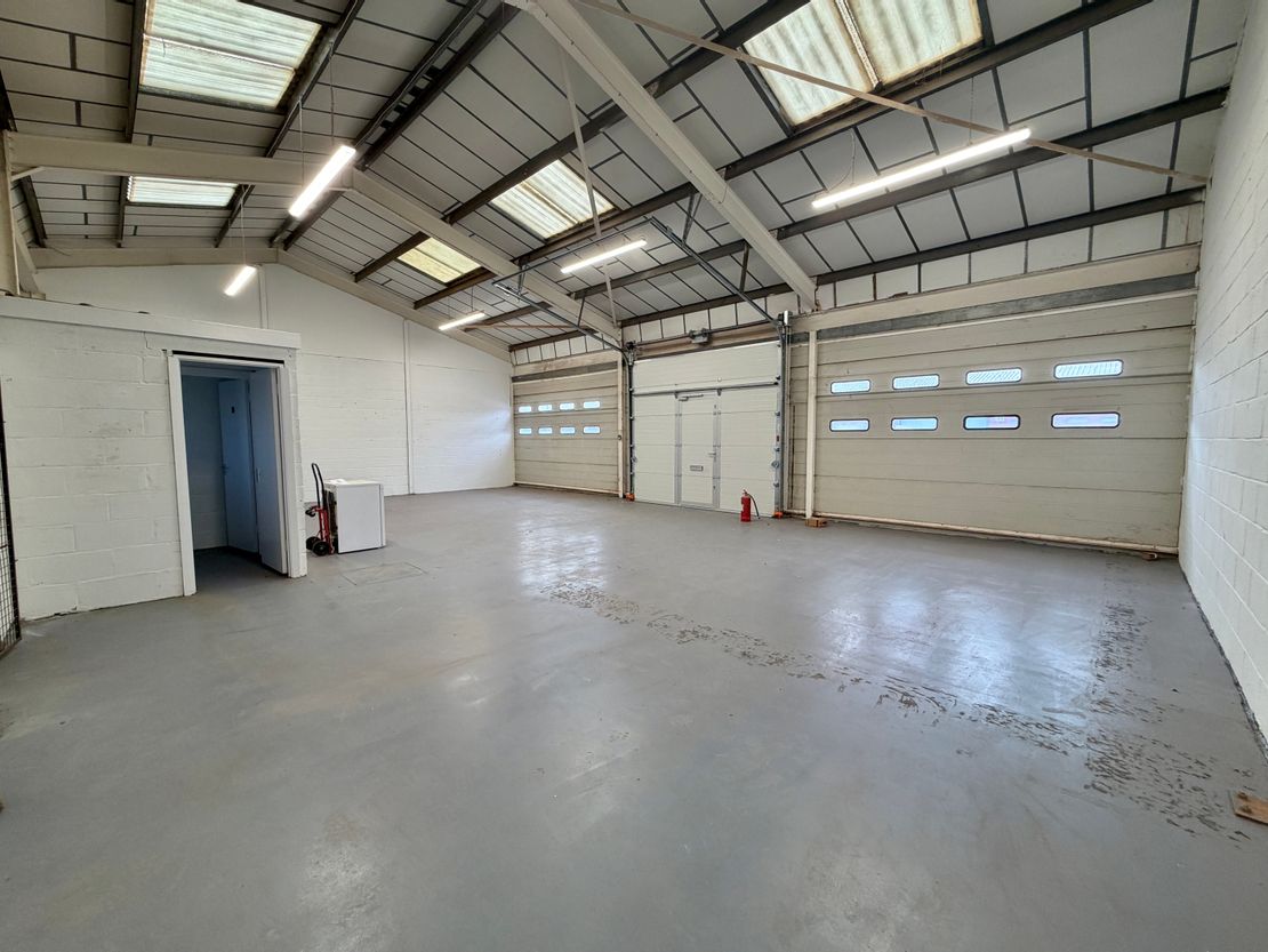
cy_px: 476
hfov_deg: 102.1
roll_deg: +0.4
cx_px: 634
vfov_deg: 85.7
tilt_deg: -3.7
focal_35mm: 14
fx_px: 513
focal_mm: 2.22
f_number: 2.2
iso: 125
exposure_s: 1/100
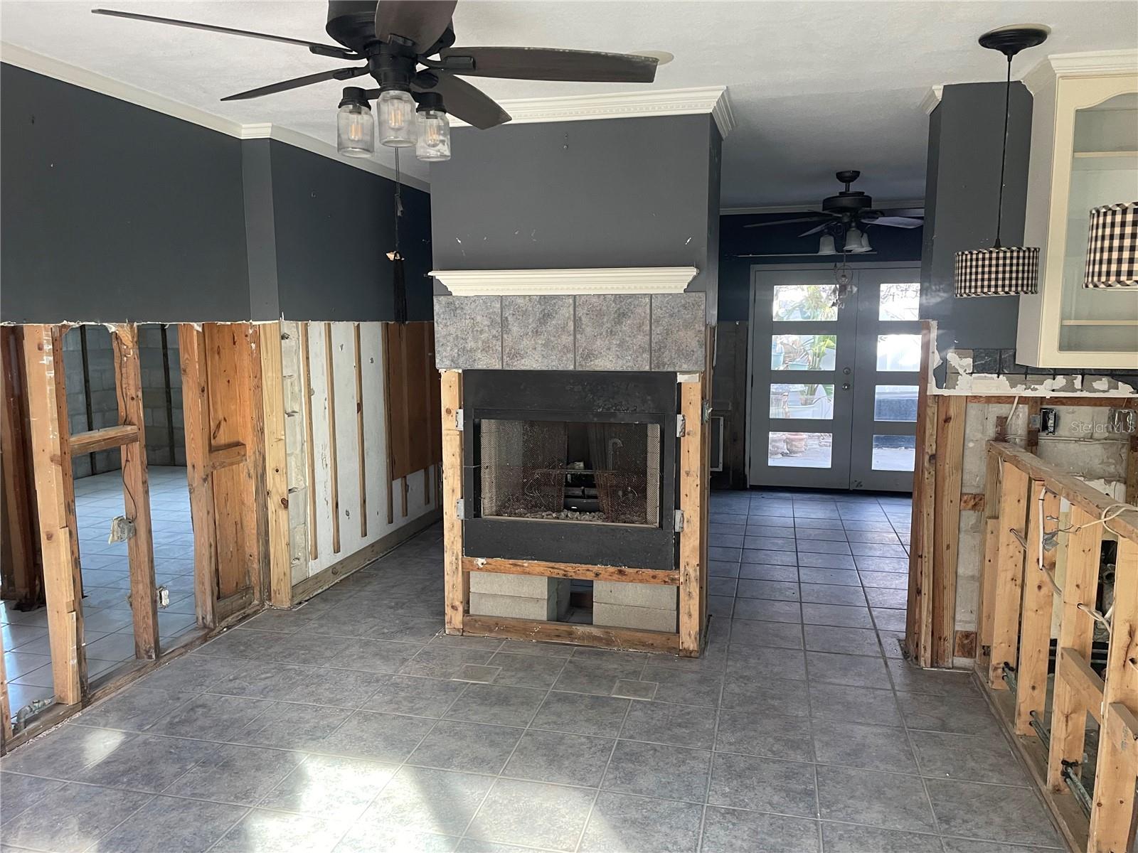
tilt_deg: -9.5
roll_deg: -1.3
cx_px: 569
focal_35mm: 26
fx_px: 855
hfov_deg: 67.3
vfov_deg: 53.1
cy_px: 426
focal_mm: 4.2
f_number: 1.6
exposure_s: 1/100
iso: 125
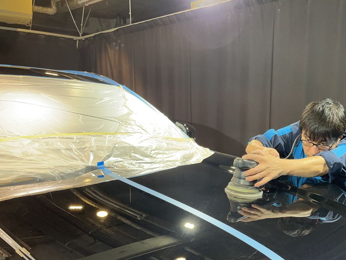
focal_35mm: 37
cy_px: 183
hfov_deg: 49.6
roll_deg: -0.6
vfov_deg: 38.0
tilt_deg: -11.9
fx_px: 370
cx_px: 219
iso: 100
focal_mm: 5.1
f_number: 1.6
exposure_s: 1/60
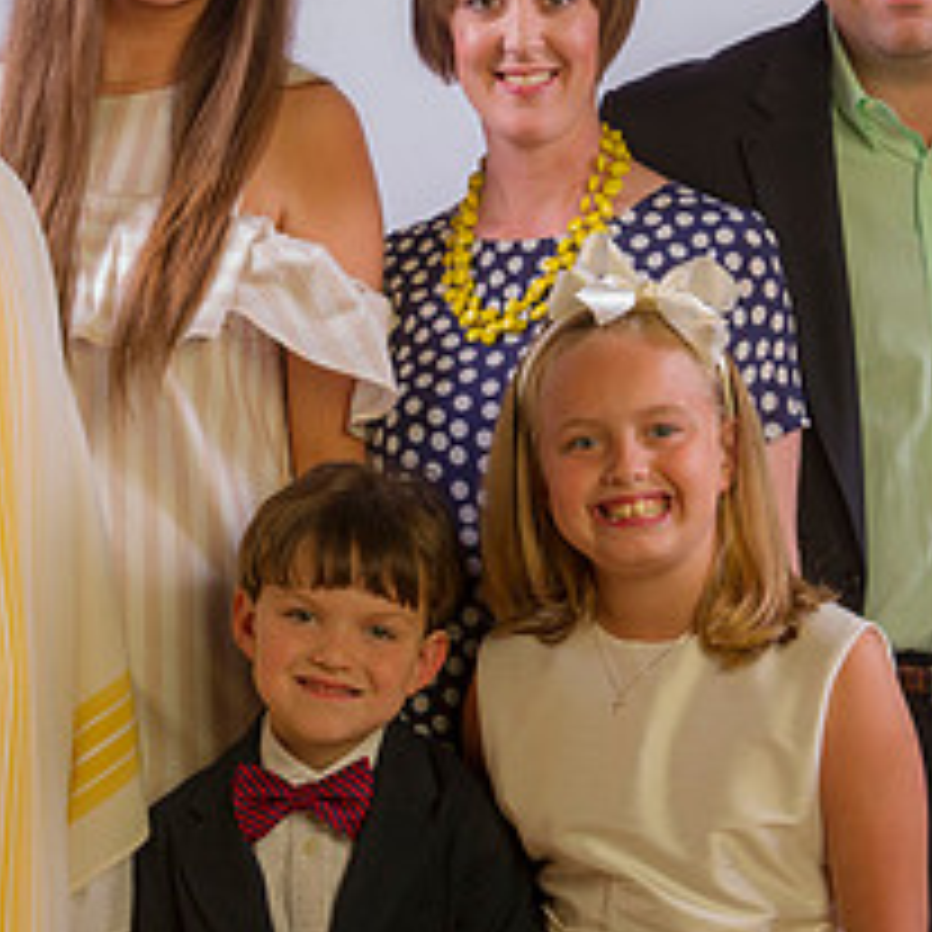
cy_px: 401
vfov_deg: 15.3
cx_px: 500
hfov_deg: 15.3
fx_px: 3473
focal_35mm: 114
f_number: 8
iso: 100
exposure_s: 1/200
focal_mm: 48
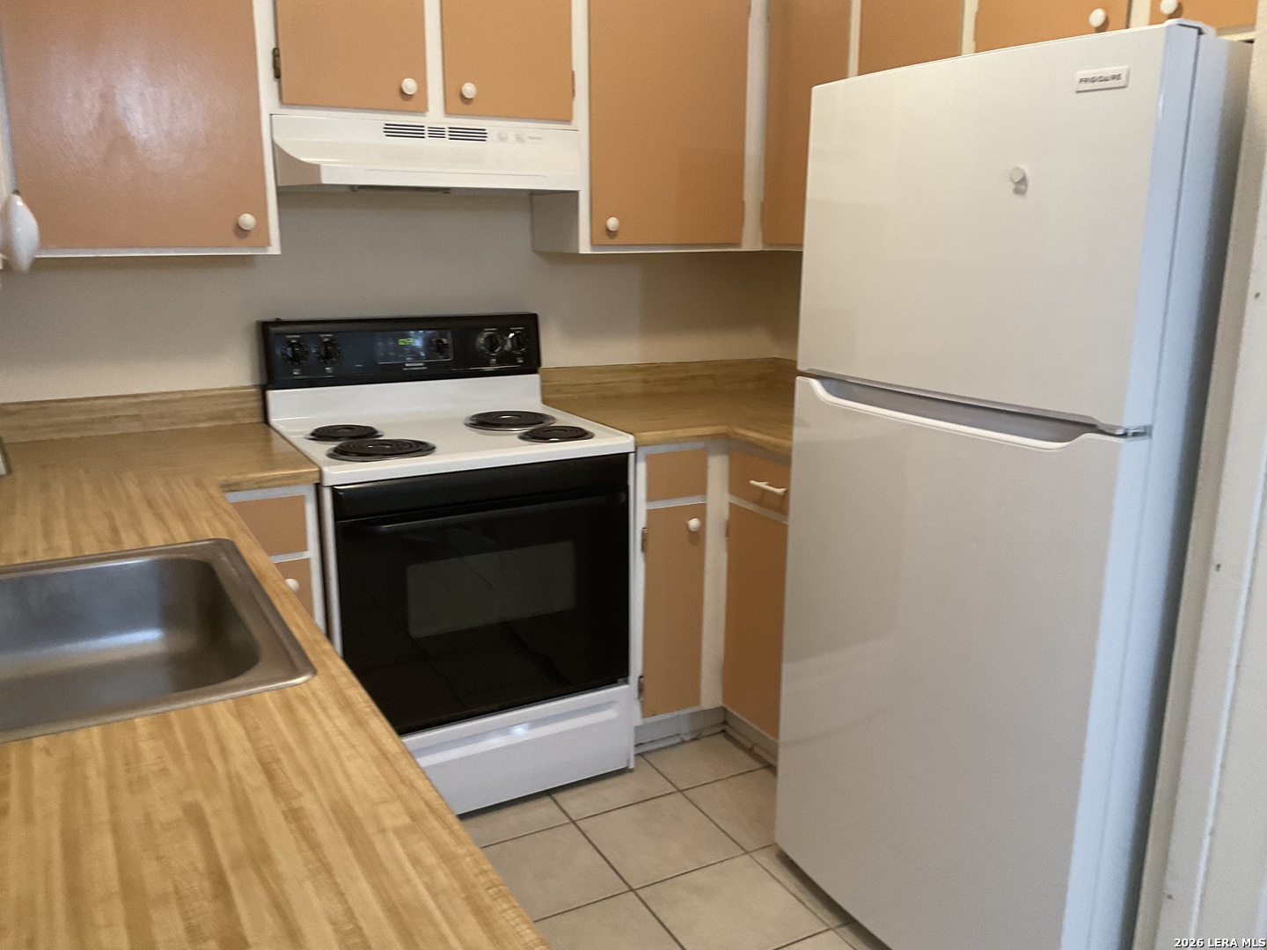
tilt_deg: -12.8
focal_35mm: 29
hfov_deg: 61.7
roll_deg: -1.3
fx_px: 1061
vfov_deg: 48.2
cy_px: 475
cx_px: 634
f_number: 1.8
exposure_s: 1/60
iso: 160
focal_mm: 3
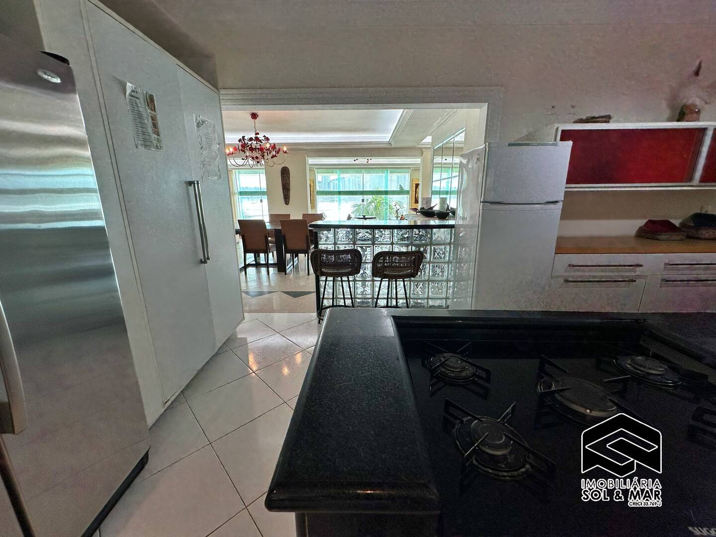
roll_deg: -0.2
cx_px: 358
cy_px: 268
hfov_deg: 102.1
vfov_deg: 85.7
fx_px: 290
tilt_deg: -13.9
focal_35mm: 14
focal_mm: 2.22
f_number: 2.2
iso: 40
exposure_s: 1/125
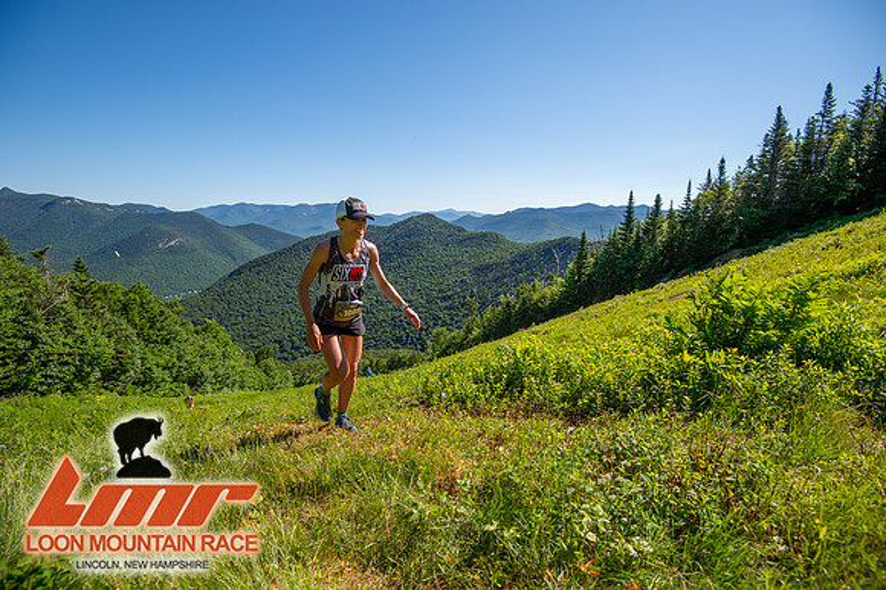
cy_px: 295
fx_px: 394
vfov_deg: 73.7
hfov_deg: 96.8
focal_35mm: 16
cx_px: 443
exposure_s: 1/640
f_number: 5
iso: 100
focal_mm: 16
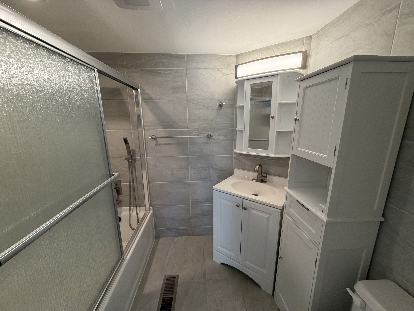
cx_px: 207
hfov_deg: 102.1
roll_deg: +0.8
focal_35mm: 14
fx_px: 167
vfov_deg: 85.7
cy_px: 156
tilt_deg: -11.2
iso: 200
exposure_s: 1/121
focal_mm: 2.22
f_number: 2.2
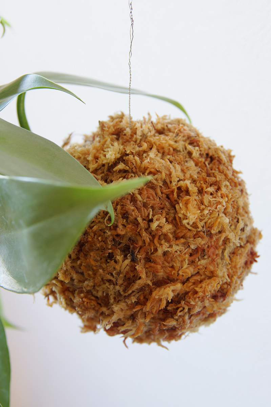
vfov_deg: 29.9
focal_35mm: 68
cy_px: 204
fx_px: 762
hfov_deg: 20.2
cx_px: 136
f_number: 5.6
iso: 100
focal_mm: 45
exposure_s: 1/3
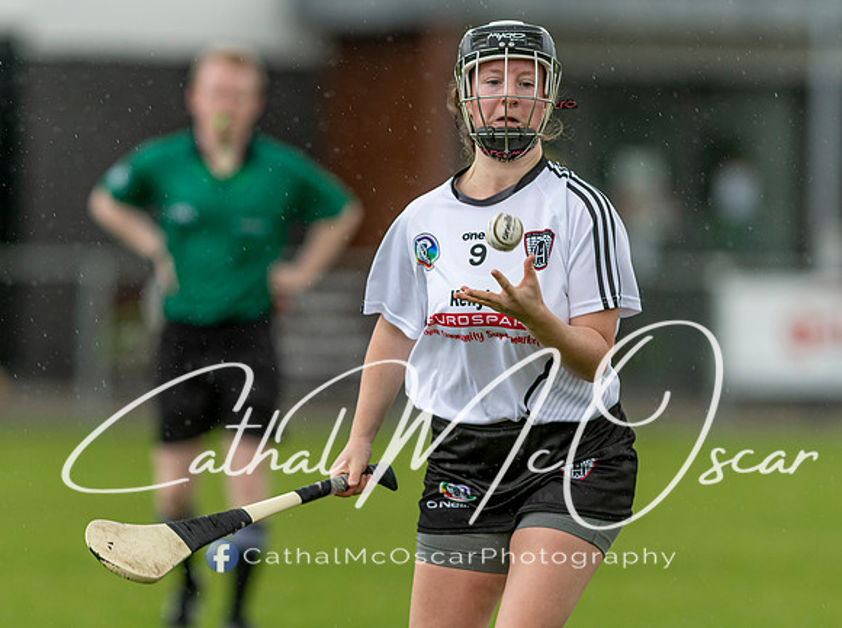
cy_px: 338
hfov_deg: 3.7
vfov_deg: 2.8
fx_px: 12978
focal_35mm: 534
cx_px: 331
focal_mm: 300
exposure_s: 1/1000
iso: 160
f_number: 2.8
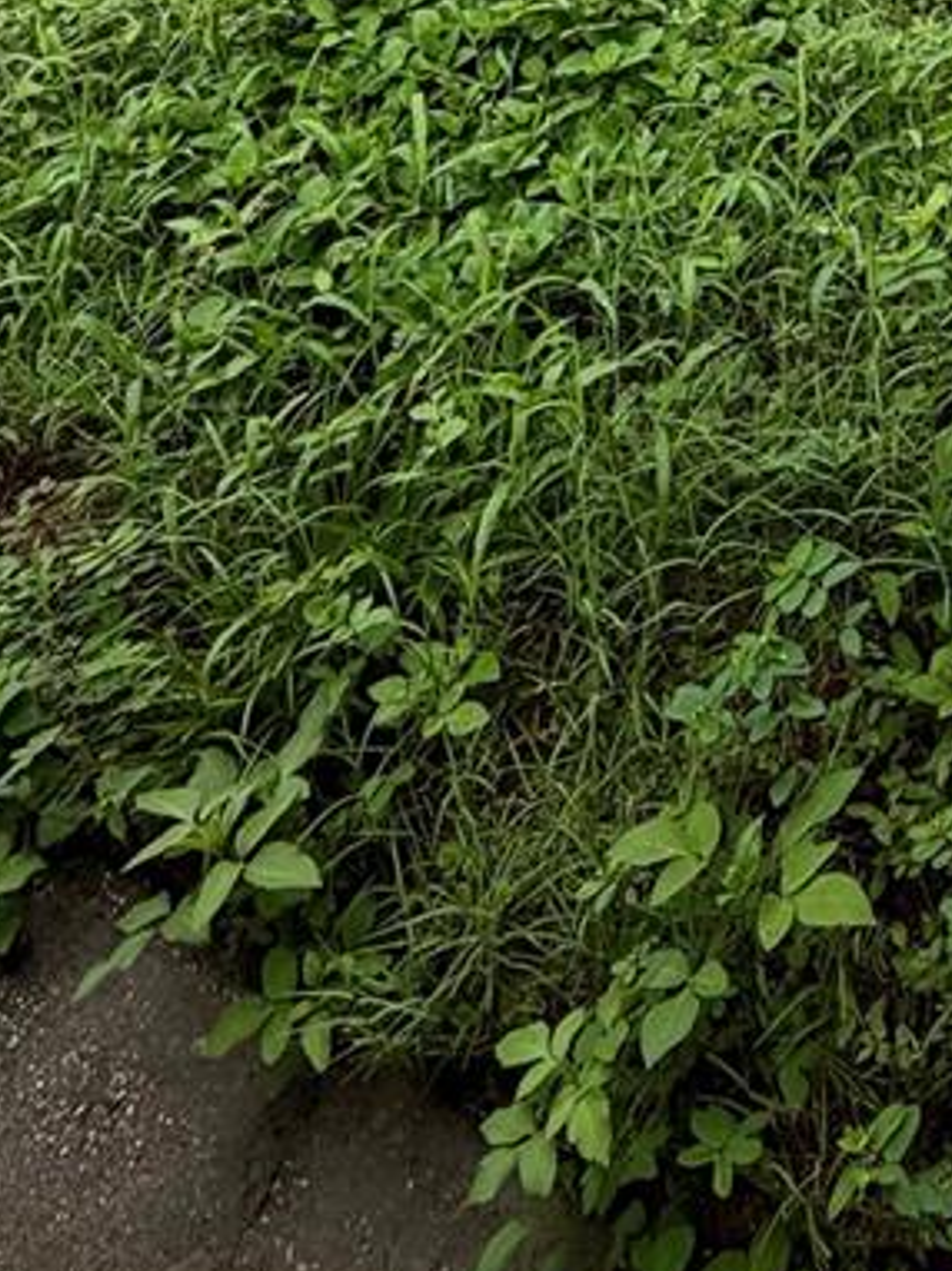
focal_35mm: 44
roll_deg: +3.9
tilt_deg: -12.5
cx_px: 942
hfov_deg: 30.6
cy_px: -569
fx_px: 1615
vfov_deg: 29.3
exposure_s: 1/985
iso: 20
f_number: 2.2
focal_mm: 2.22
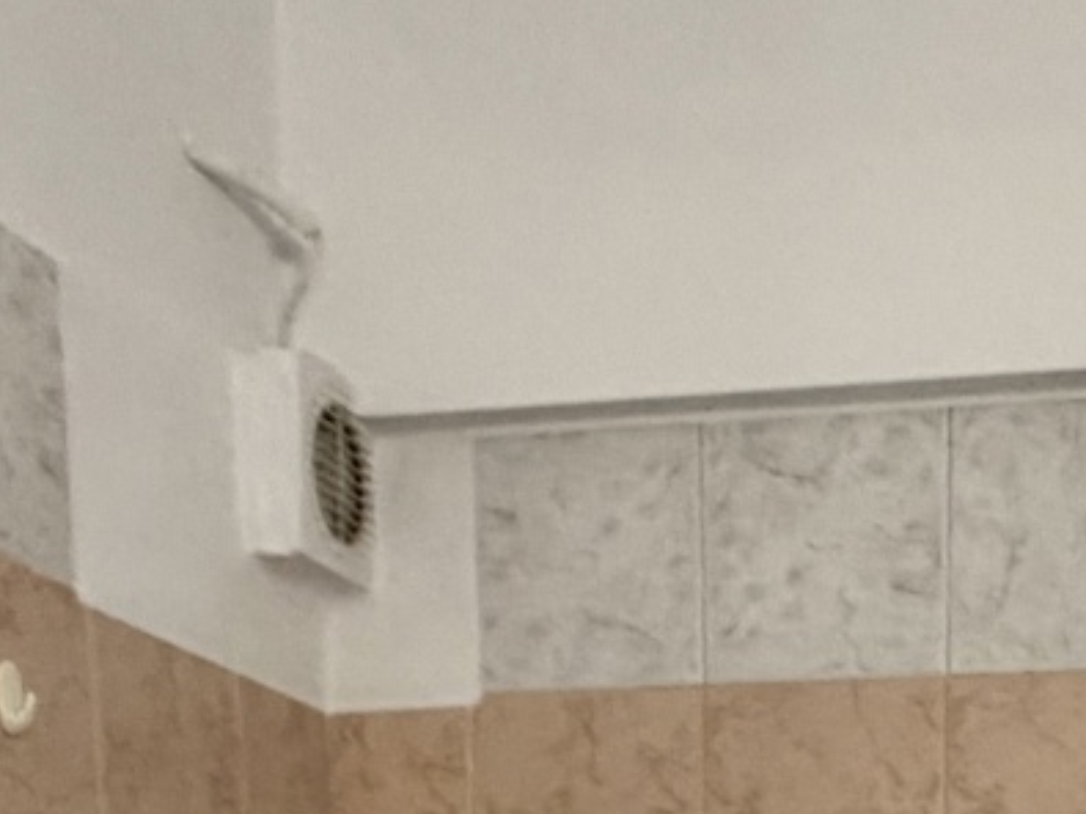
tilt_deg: -9.1
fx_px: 2133
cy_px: 1606
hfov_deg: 27.9
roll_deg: +1.1
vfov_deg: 16.6
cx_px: 902
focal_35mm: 68
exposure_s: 1/50
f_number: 2.2
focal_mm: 2.22
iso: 250
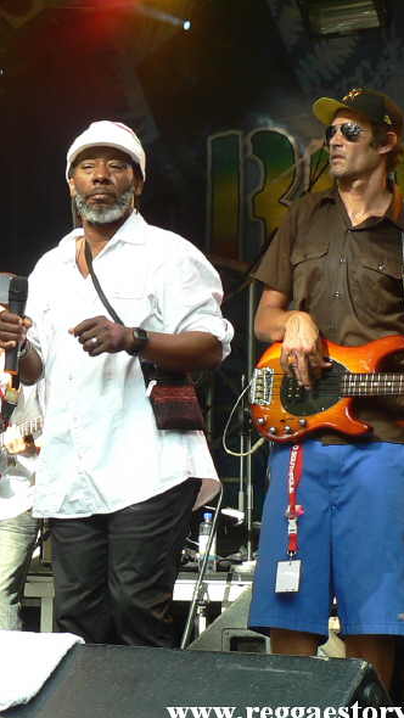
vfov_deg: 33.8
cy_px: 364
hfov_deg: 19.4
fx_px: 1180
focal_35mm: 62
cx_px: 193
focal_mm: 9.6
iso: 64
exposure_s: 1/100
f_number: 3.2
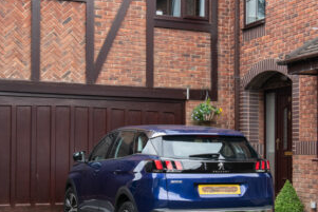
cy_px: 114
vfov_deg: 18.0
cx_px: 225
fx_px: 672
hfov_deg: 26.4
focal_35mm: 76
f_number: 8
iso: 200
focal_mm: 22
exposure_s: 1/30
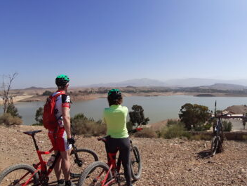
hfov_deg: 72.5
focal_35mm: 23
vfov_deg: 58.7
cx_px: 156
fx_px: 164
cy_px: 107
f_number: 2.2
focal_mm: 1.47
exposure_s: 1/1616
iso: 40
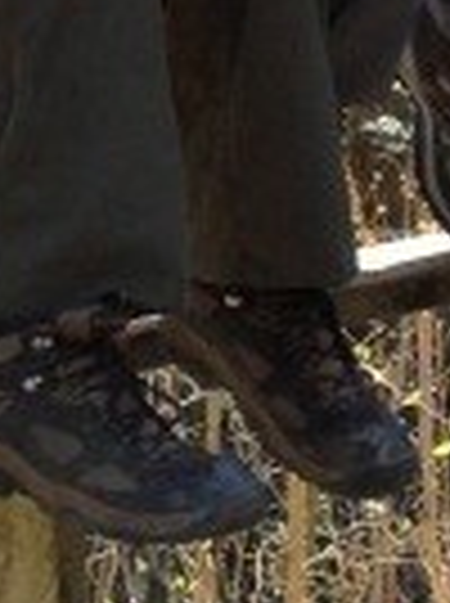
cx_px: -36
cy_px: -392
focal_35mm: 279
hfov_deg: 5.3
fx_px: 4851
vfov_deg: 7.0
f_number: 2.4
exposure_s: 1/207
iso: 50
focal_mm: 4.28
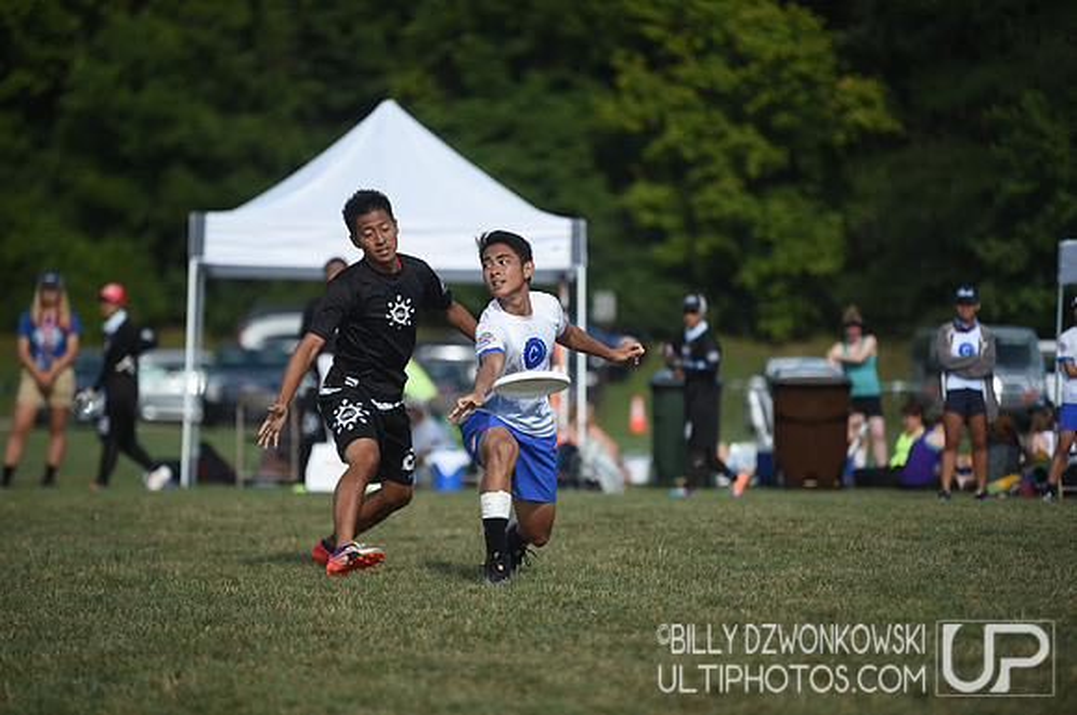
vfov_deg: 6.8
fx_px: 5975
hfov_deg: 10.3
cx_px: 538
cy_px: 358
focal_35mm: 200
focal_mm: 200
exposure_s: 1/1600
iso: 100
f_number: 3.2
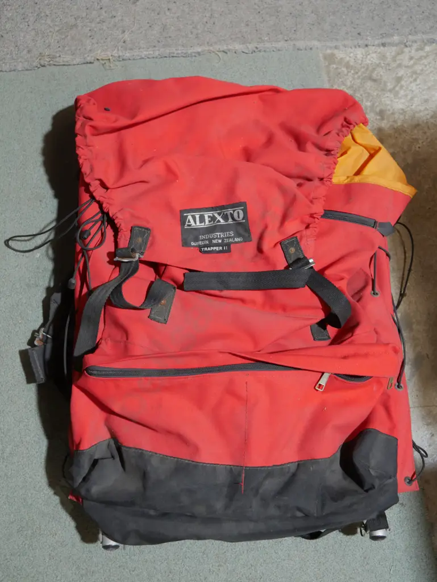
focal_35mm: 44
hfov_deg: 32.9
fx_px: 740
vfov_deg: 42.9
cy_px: 291
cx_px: 218
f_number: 4.7
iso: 800
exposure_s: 1/60
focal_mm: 22
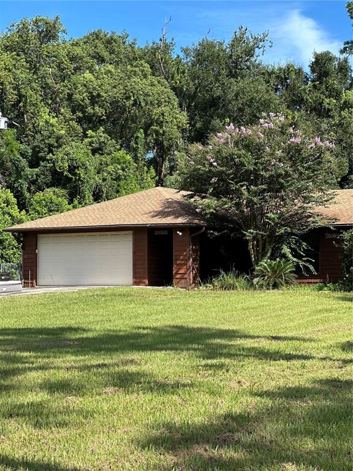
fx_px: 1047
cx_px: 176
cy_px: 236
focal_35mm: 77
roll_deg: -0.9
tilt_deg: +5.0
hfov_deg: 19.1
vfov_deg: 25.3
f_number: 2.8
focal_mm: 9
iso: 32
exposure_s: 1/381
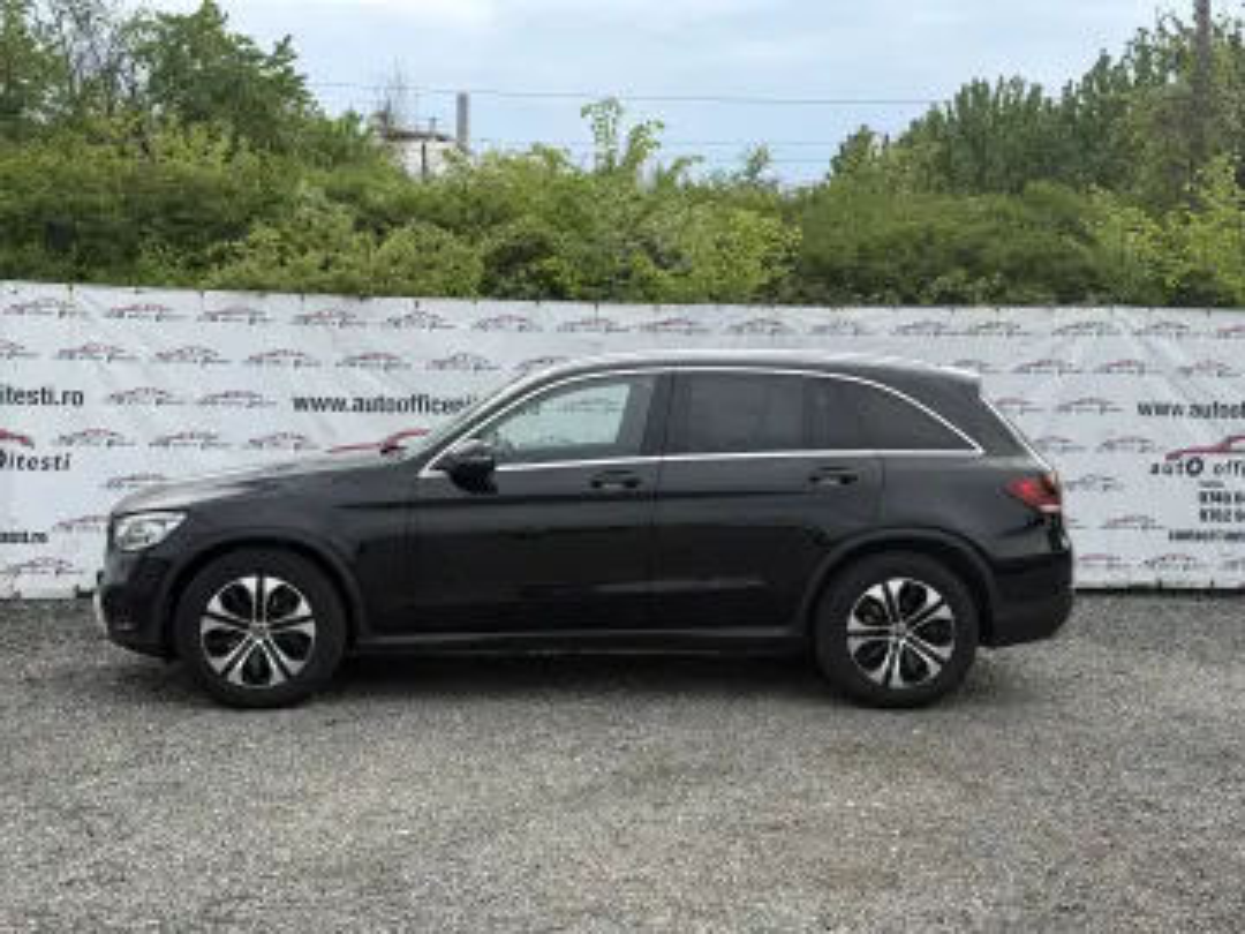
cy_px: 467
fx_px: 1726
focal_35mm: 48
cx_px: 622
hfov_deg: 39.7
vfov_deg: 30.3
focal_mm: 6.76
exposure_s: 1/2577
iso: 64
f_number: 1.78
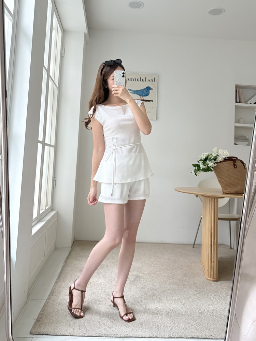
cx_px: 128
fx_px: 256
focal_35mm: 26
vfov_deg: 67.3
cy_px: 170
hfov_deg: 53.1
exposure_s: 1/60
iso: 160
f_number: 1.6
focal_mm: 5.96
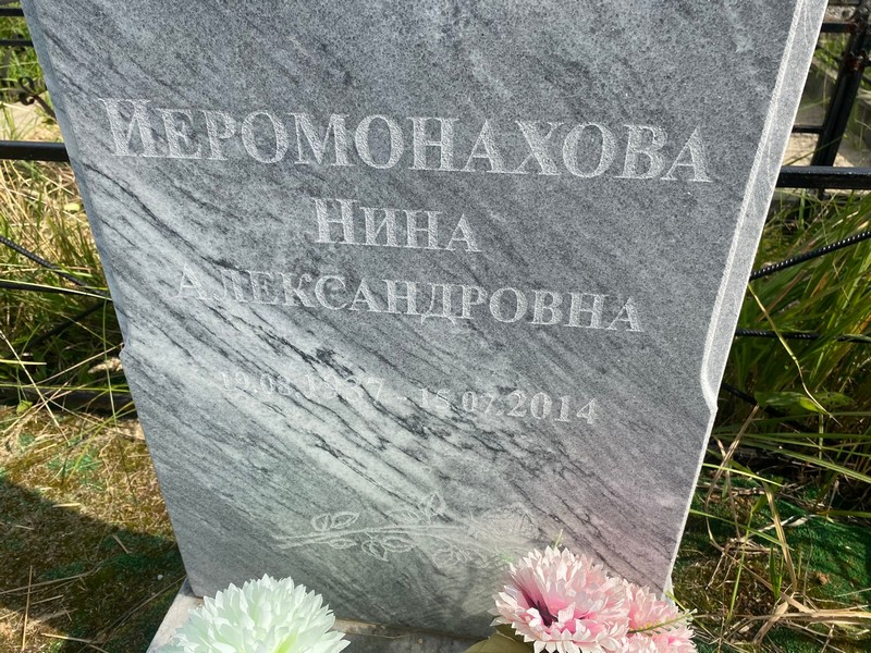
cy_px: 326
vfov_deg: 53.1
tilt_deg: -34.0
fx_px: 654
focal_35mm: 26
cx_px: 436
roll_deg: -1.8
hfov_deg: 67.3
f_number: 1.8
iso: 32
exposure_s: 1/2571
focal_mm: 4.25
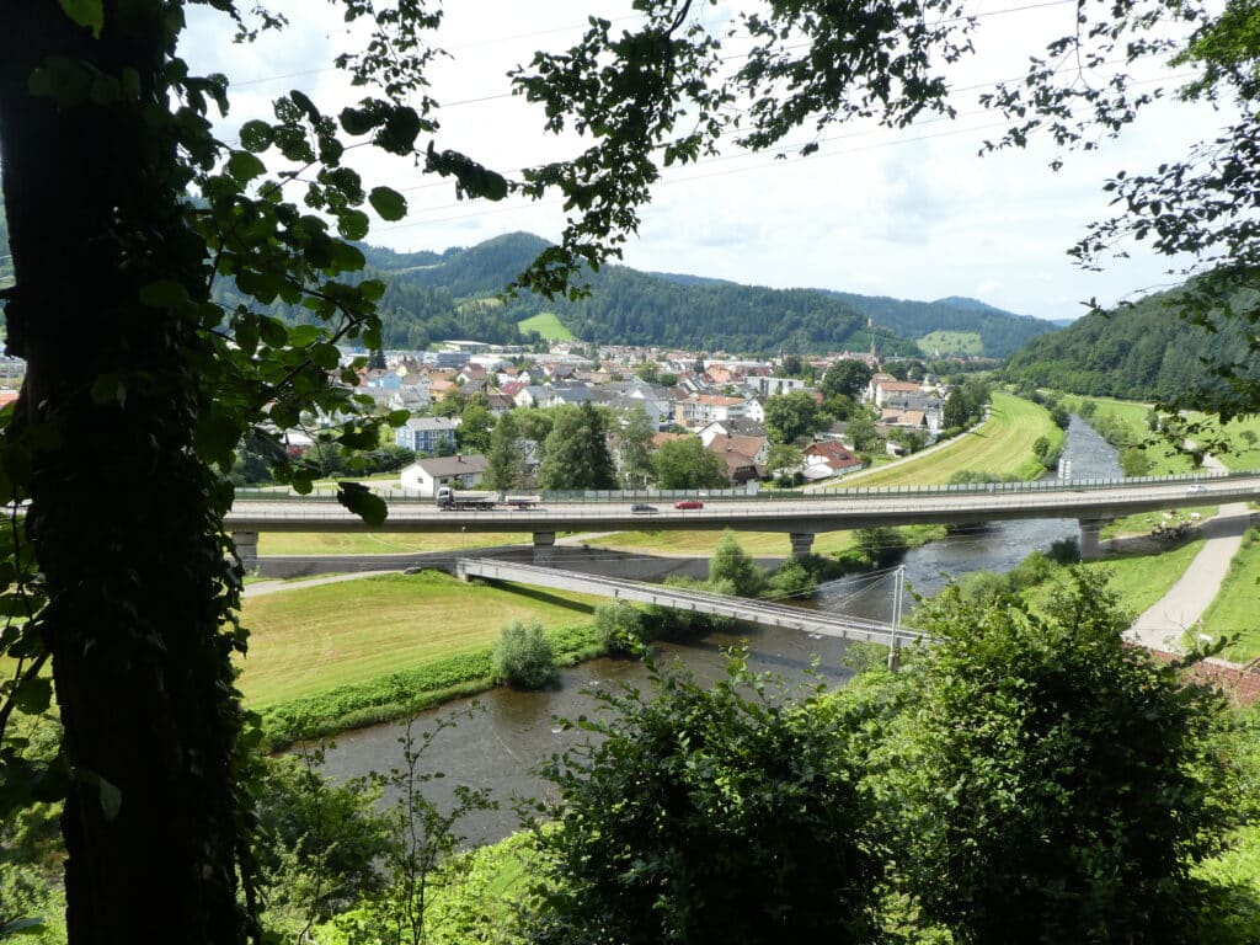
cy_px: 472
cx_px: 630
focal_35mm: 24
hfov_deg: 71.6
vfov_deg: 56.8
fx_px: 874
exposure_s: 1/500
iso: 80
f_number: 3.3
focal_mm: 4.3
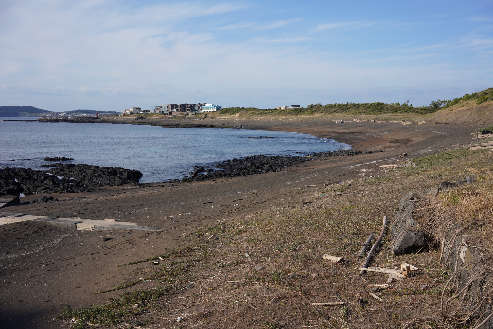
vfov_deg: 37.9
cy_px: 164
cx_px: 246
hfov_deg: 54.4
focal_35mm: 35
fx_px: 479
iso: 100
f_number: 13
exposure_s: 1/100
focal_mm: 35
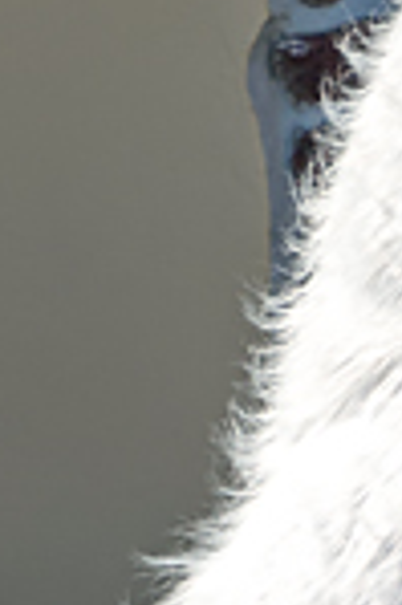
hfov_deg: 2.8
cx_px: 1098
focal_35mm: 484
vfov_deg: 4.3
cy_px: 723
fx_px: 8125
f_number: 8
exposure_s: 1/250
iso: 100
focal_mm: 48
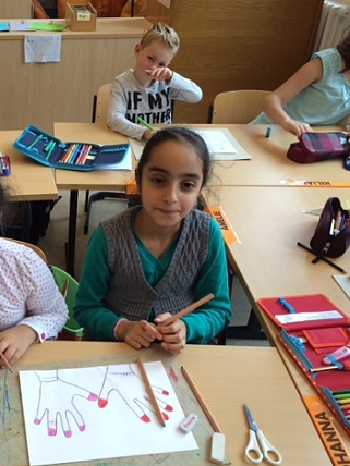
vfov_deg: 45.8
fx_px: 553
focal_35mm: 41
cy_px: 235
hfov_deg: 33.6
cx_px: 49
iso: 40
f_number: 2.2
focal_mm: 4.12
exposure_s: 1/60
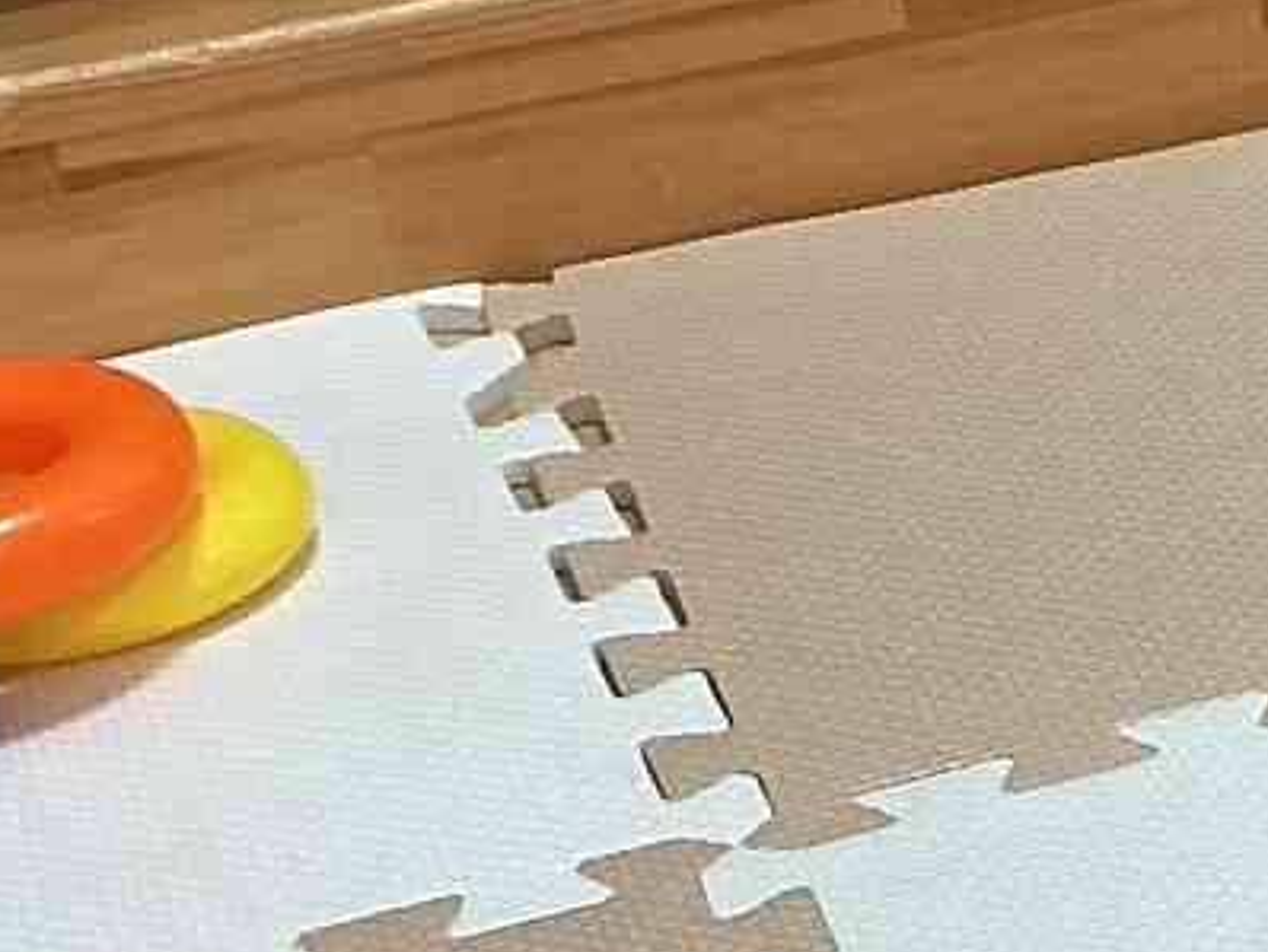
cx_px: 2542
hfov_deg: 11.9
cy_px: 423
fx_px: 5425
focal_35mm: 148
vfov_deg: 10.0
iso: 40
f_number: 1.8
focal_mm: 3
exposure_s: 1/60
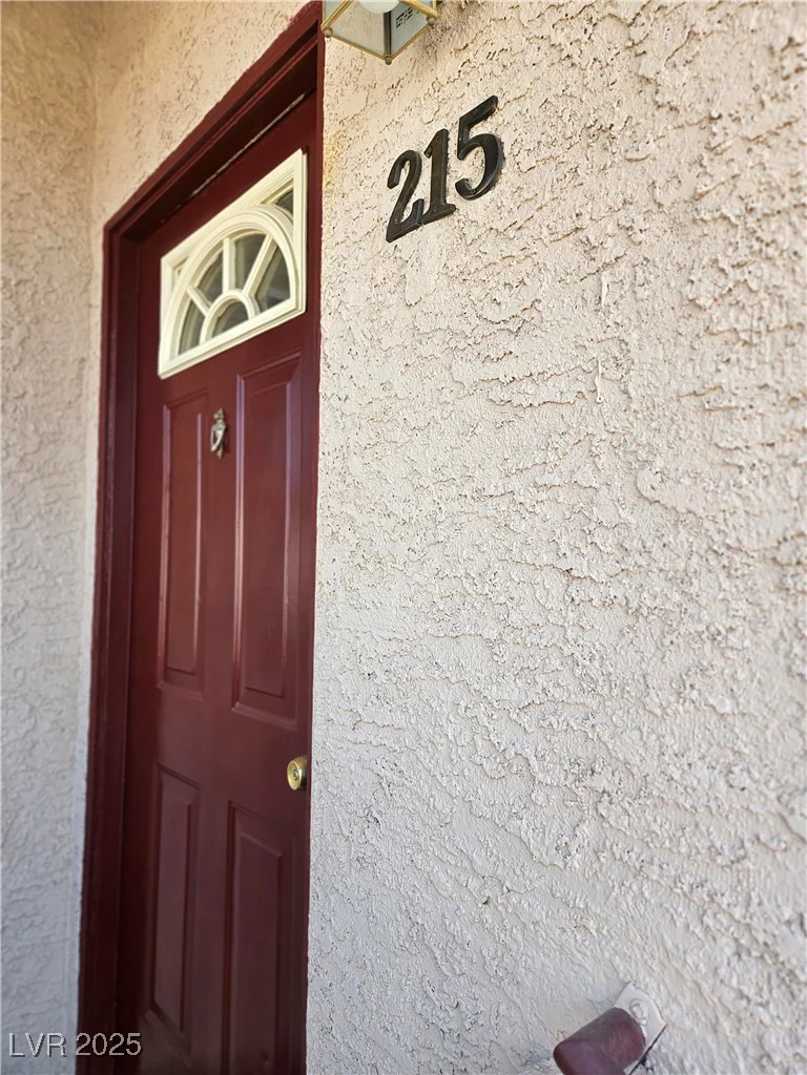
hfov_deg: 58.9
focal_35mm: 23
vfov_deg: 73.9
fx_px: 715
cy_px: 538
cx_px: 404
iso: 25
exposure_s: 1/294
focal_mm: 5.4
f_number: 1.8
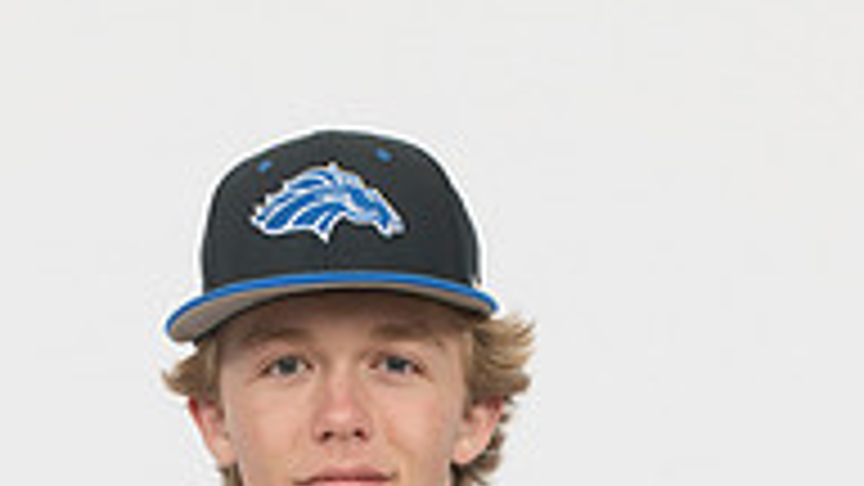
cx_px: 315
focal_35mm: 98
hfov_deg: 21.7
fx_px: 2245
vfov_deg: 11.2
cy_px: 963
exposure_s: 1/250
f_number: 8
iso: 250
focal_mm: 40
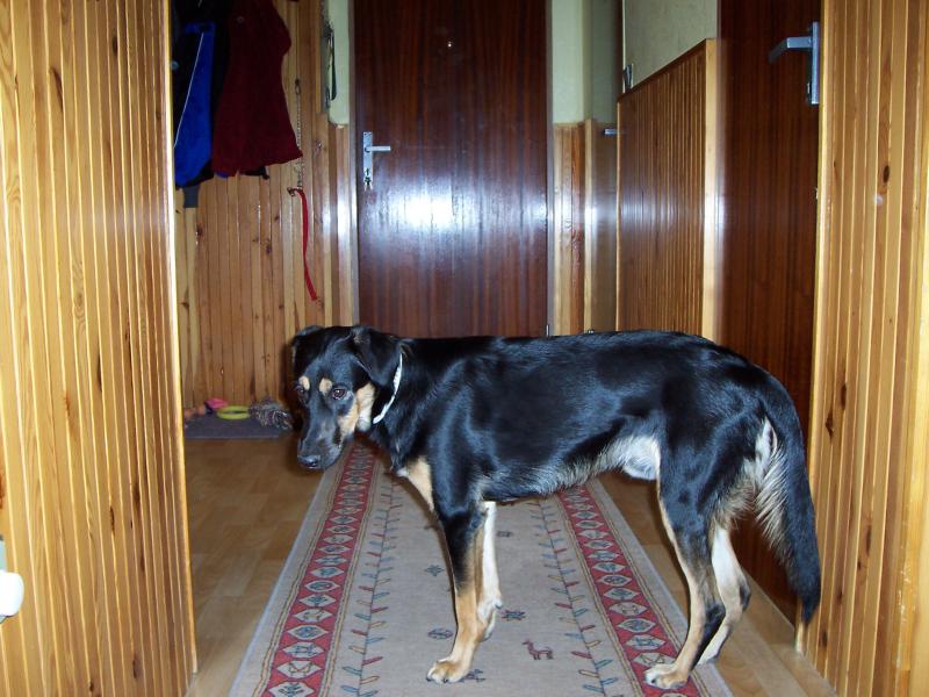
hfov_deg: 50.1
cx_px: 464
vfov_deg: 38.7
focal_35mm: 37
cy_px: 348
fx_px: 993
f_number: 2.8
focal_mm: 5.6
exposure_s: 1/60
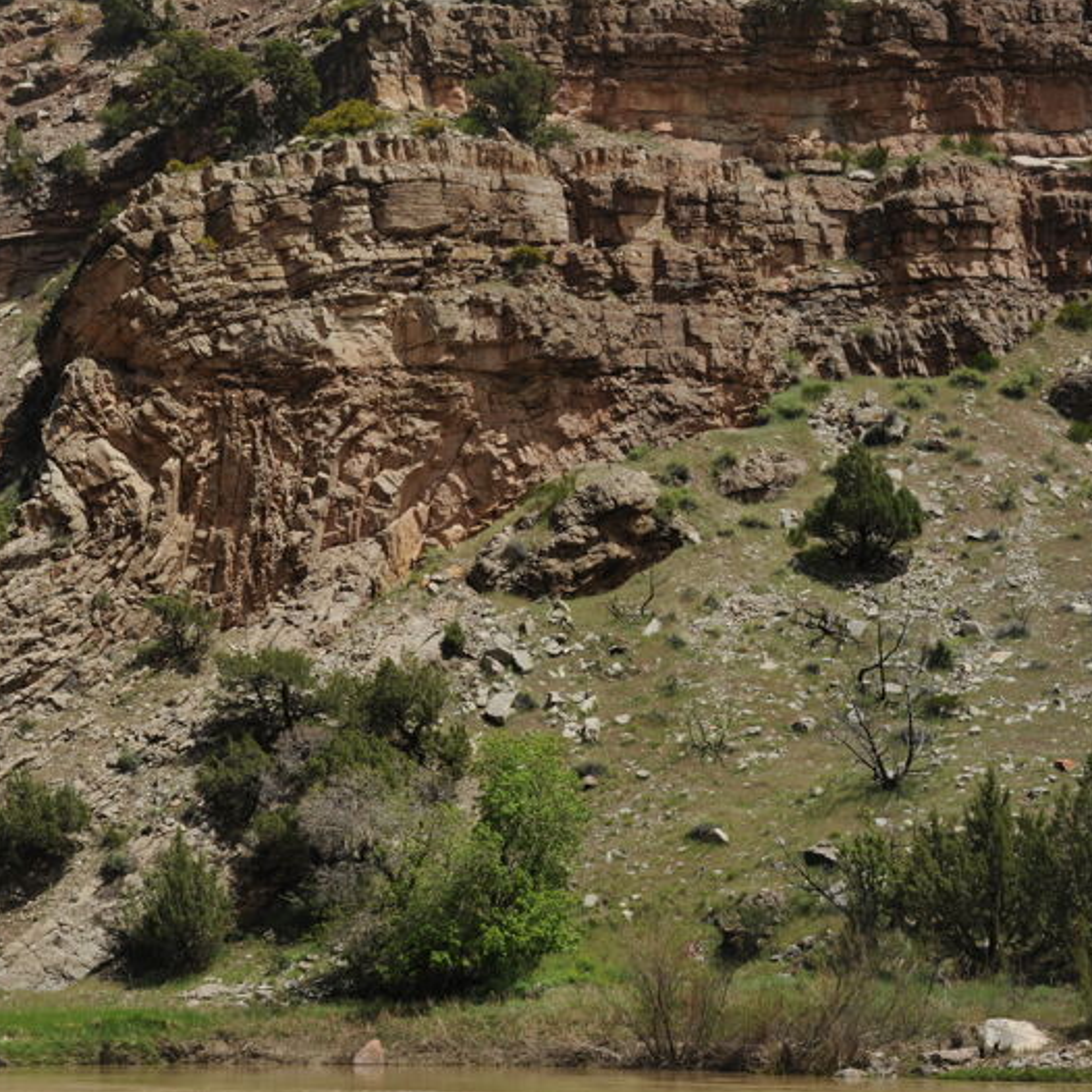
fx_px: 2855
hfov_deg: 21.6
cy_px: 546
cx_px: 376
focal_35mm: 80
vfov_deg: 21.7
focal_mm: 62
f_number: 13
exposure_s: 1/320
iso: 200
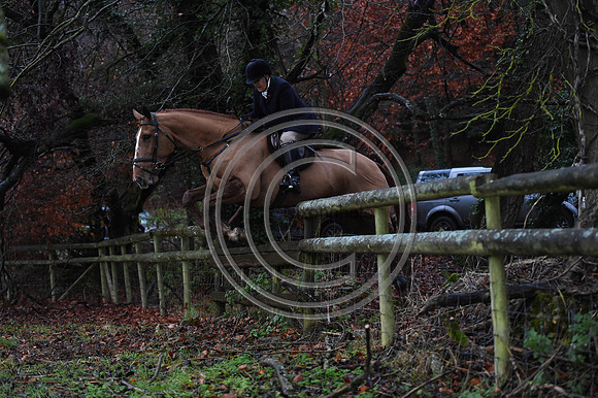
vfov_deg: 19.4
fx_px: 1162
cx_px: 299
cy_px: 199
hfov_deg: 28.9
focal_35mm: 70
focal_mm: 70
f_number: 3.2
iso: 3200
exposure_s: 1/800
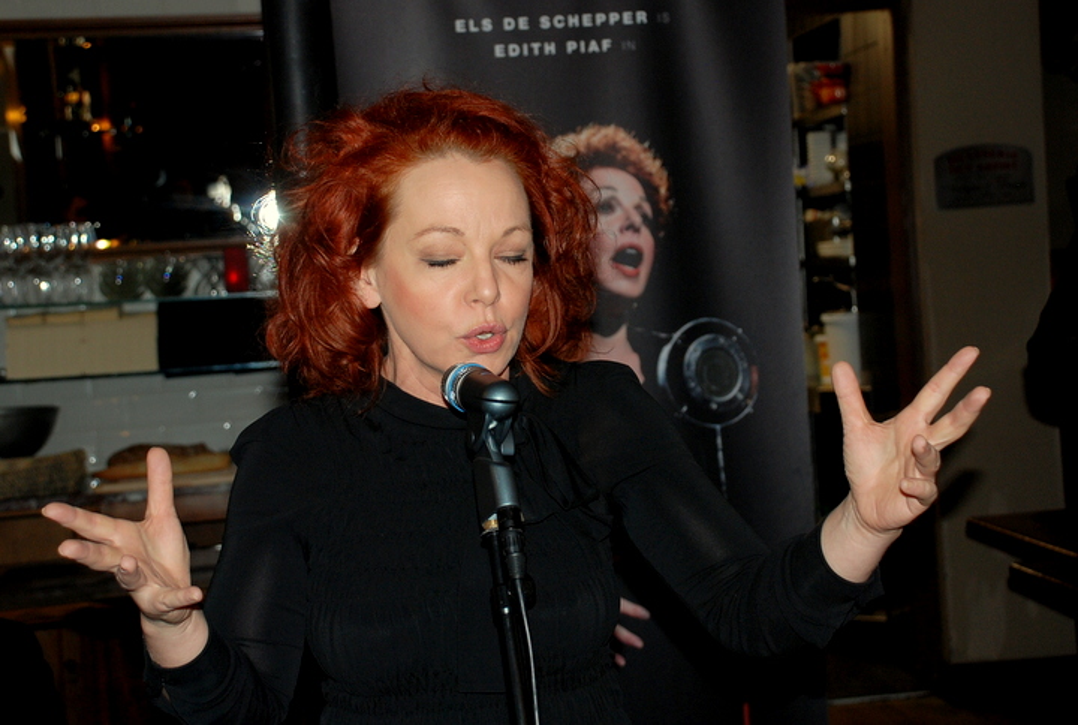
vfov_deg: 23.9
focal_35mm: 57
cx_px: 539
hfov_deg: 35.0
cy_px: 362
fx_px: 1711
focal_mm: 38
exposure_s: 1/60
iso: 320
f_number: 4.5
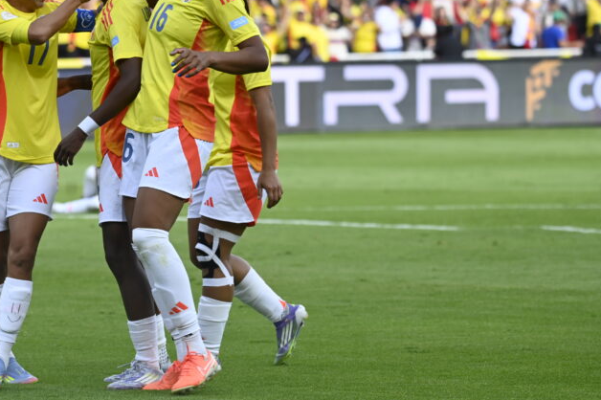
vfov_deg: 4.2
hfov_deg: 6.3
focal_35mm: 326
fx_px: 5439
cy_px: 128
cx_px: 125
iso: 640
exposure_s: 1/1000
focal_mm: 200
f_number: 5.6
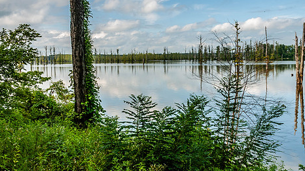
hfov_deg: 55.3
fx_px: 291
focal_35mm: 36
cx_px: 162
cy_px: 73
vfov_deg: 32.8
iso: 100
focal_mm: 18
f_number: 11
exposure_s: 1/60
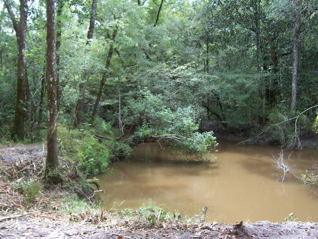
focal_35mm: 33
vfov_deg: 42.9
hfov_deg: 55.4
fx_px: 303
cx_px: 159
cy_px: 120
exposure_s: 1/90
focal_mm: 5.5
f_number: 3.4
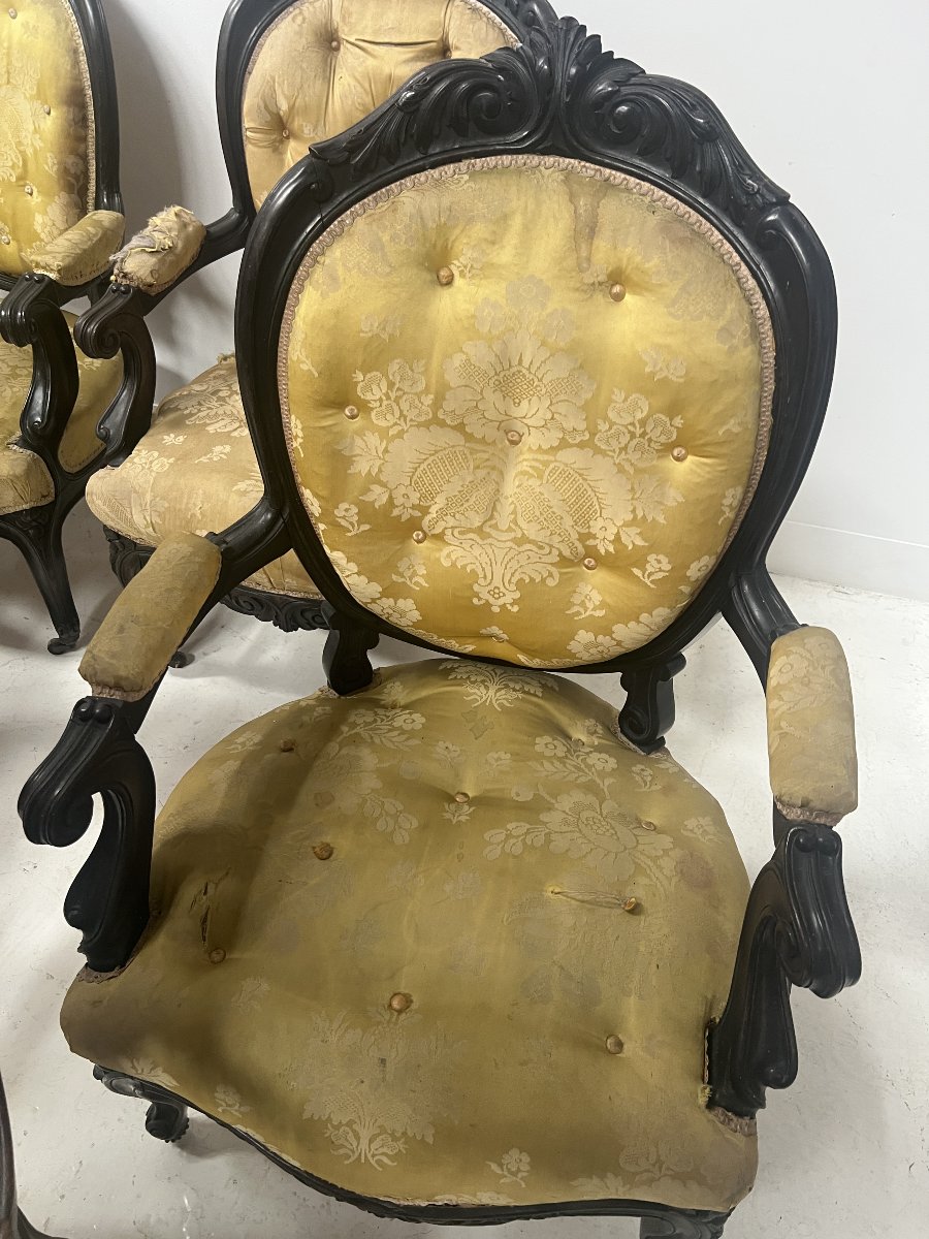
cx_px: 464
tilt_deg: -42.2
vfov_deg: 67.3
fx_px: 930
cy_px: 620
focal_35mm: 26
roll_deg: -3.5
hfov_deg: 53.1
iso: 250
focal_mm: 5.7
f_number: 1.5
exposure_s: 1/60
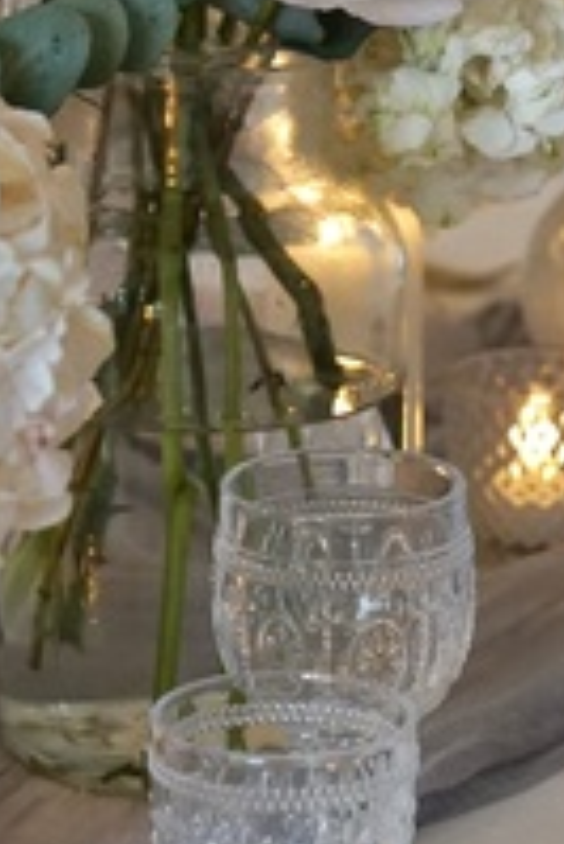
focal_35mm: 264
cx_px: 466
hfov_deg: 5.2
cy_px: 462
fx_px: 6193
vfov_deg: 7.8
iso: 1600
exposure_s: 1/160
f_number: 3.5
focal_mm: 70
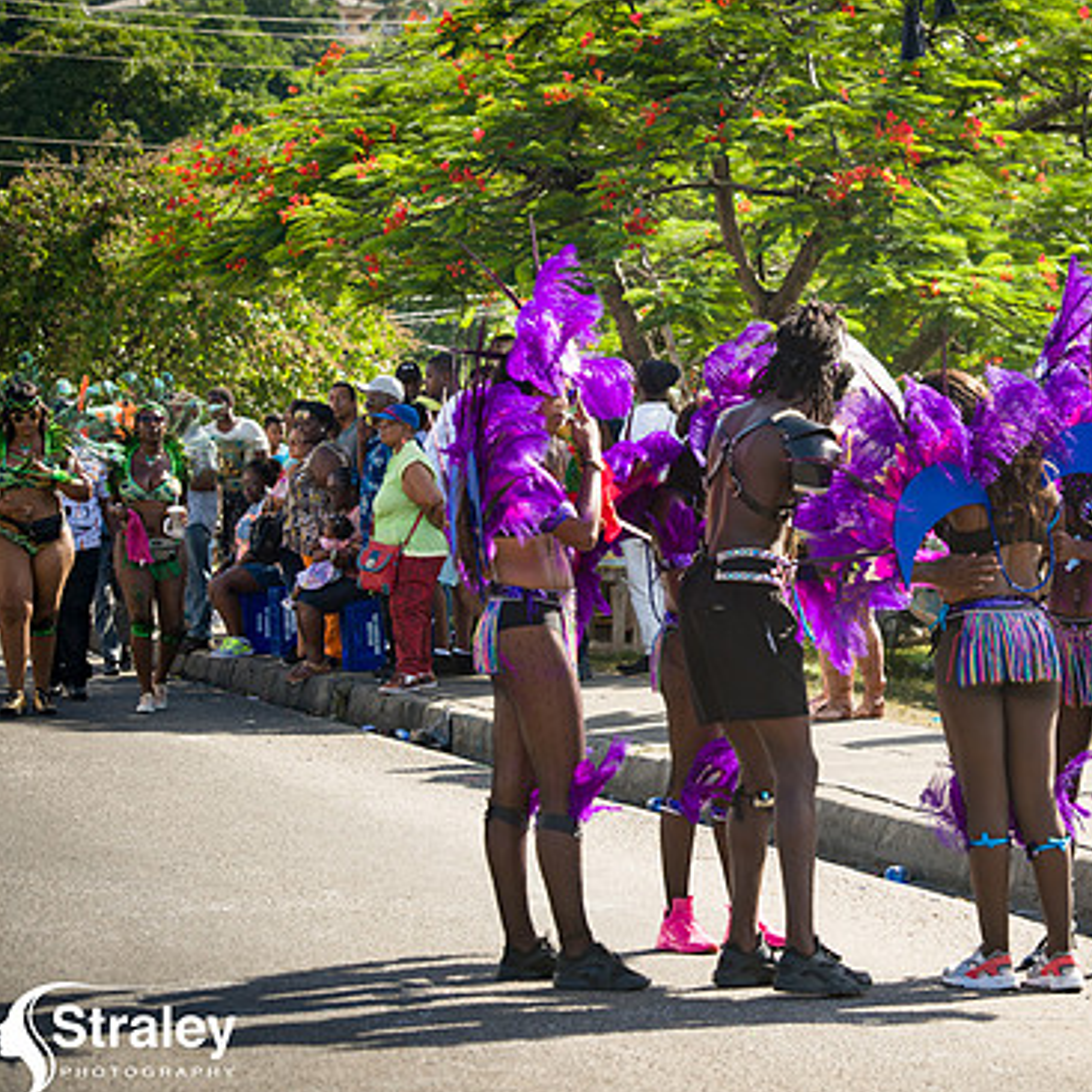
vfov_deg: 12.7
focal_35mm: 137
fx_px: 4890
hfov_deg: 12.7
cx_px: 833
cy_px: 542
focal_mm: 102
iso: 100
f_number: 8
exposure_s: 1/200
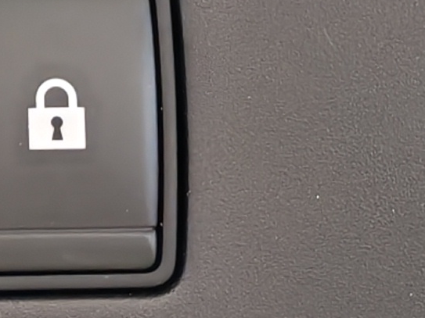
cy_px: 32
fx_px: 3056
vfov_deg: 6.0
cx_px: -66
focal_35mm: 249
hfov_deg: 7.9
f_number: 1.9
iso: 497
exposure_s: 1/100
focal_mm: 6.12
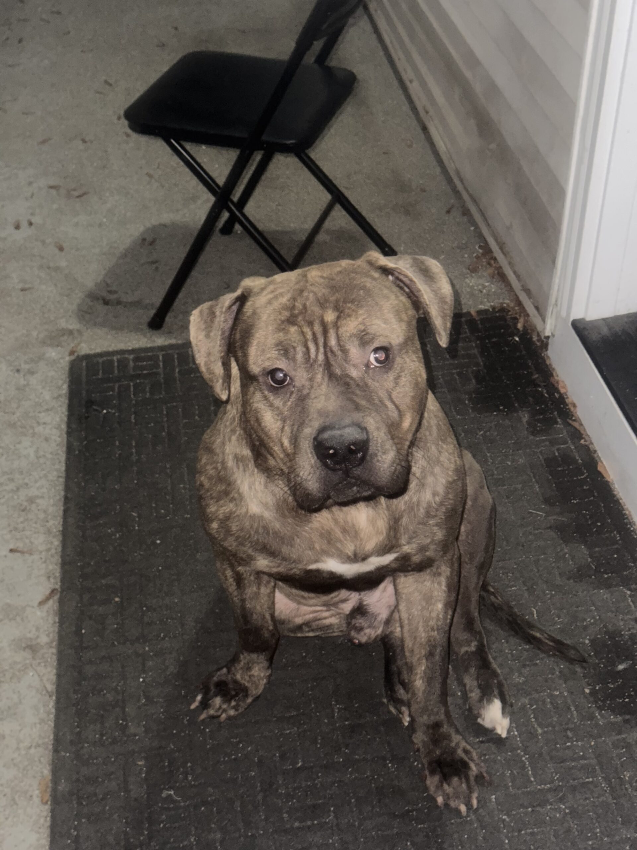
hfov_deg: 30.3
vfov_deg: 39.7
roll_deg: +0.9
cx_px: 318
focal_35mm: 48
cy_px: 425
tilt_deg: -37.6
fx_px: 1178
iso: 400
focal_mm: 6.76
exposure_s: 1/4
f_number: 1.78
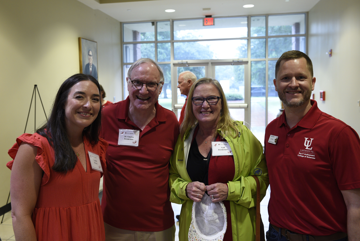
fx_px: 320
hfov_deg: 58.7
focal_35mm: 32
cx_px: 180
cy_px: 120
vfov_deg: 41.1
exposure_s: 1/30
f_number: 4.5
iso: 1400
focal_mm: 32
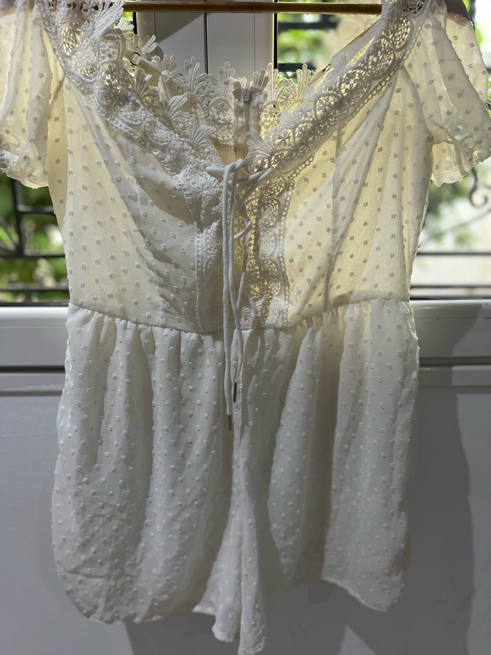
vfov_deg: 67.3
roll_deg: -0.3
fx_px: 492
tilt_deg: -15.4
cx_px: 246
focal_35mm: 26
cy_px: 328
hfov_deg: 53.1
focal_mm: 5.7
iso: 125
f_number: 1.5
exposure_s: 1/65
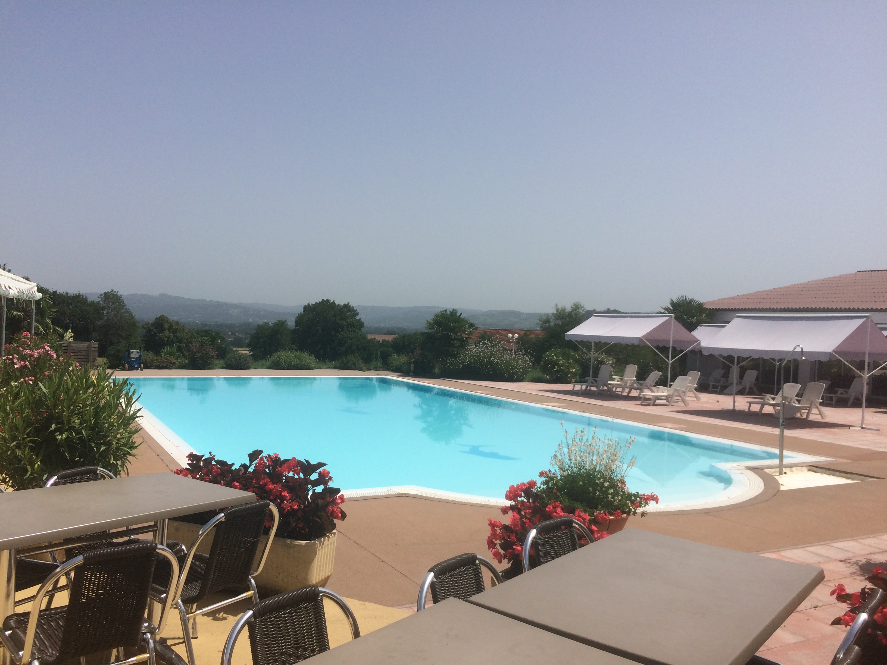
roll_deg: -2.6
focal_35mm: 29
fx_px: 743
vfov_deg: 48.2
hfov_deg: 61.7
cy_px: 332
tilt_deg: -3.1
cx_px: 444
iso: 32
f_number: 2.2
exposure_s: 1/4566
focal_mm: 4.15
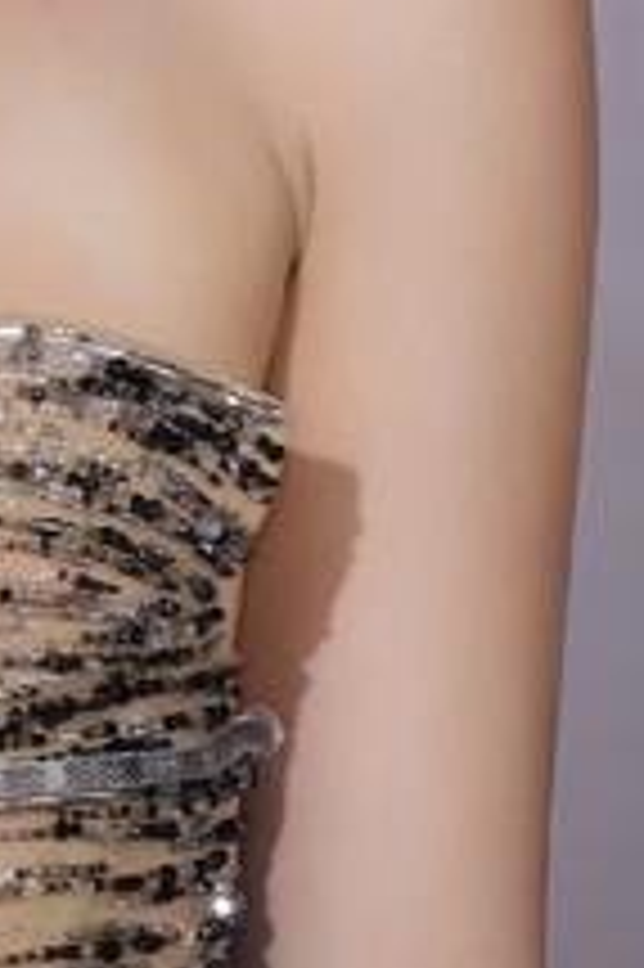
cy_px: -5
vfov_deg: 2.7
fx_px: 20532
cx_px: -473
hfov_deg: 1.8
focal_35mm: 764
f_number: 4
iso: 320
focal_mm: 171
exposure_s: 1/250
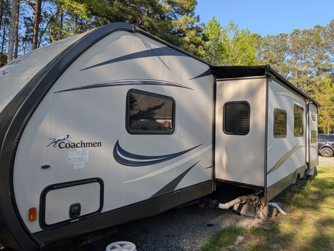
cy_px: 126
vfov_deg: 56.9
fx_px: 232
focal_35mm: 24
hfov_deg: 71.5
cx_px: 167
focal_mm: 6.9
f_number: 1.68
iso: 23
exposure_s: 1/415
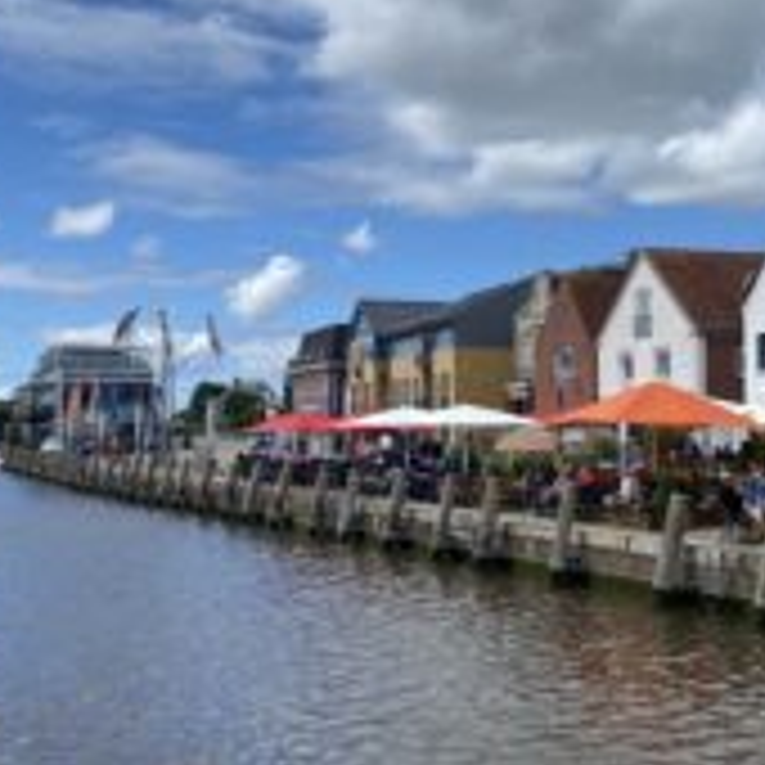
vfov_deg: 31.6
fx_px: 1350
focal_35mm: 54
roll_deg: +0.4
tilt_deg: +1.7
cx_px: 472
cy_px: 369
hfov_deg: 31.5
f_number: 1.8
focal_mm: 4.25
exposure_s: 1/4274
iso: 32
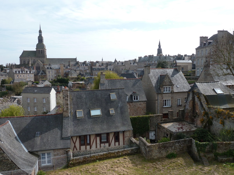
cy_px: 88
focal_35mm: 29
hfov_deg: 61.7
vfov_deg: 48.2
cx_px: 117
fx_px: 196
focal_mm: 4.7
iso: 80
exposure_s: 1/500
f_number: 4.5
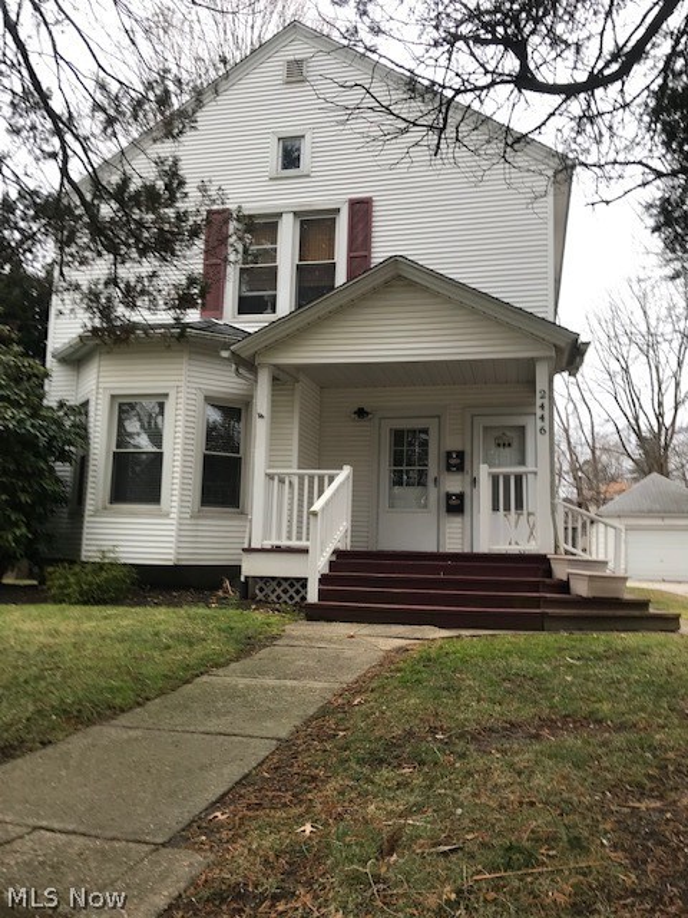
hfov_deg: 49.7
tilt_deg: +6.6
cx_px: 344
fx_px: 742
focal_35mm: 28
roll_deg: -0.7
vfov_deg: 63.4
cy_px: 459
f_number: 1.8
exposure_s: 1/141
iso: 20
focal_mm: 3.99
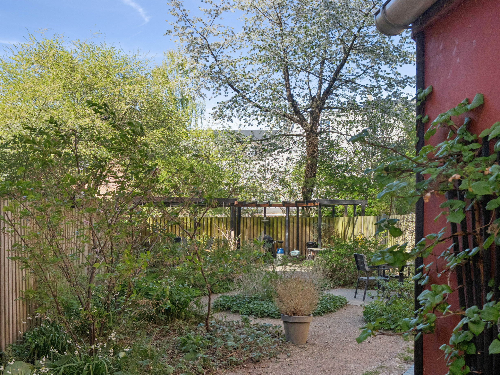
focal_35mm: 39
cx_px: 234
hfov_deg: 47.8
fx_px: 563
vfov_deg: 36.8
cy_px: 204
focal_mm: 22
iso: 640
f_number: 5.6
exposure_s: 1/1000
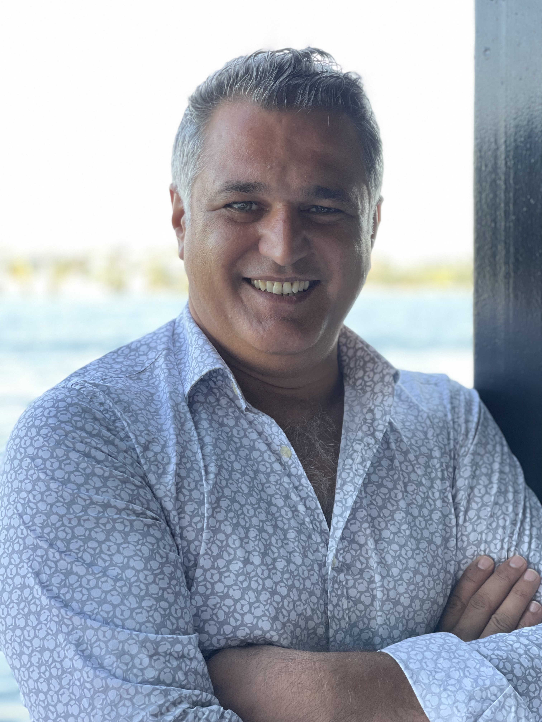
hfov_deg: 22.9
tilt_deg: -3.0
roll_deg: +0.2
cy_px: 361
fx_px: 1336
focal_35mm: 64
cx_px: 271
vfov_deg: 30.3
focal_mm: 7.5
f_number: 2.2
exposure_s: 1/121
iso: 100
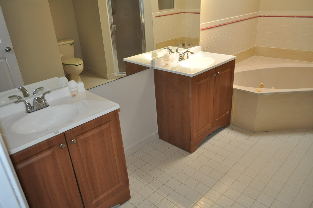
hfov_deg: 67.4
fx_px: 234
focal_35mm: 27
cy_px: 104
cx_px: 156
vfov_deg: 47.8
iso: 800
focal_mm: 18
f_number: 3.5
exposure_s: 1/80
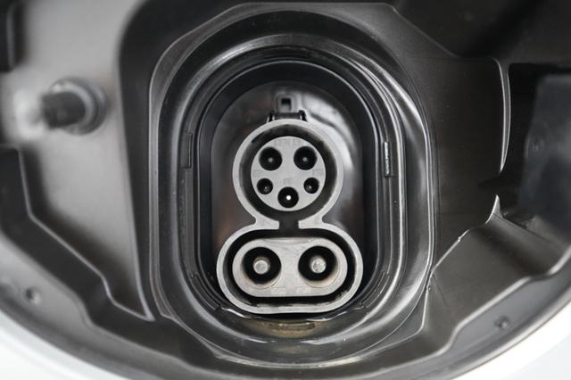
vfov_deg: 46.4
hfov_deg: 65.5
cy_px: 190
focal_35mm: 28
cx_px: 286
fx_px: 444
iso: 12800
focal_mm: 28
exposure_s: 1/50
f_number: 2.8
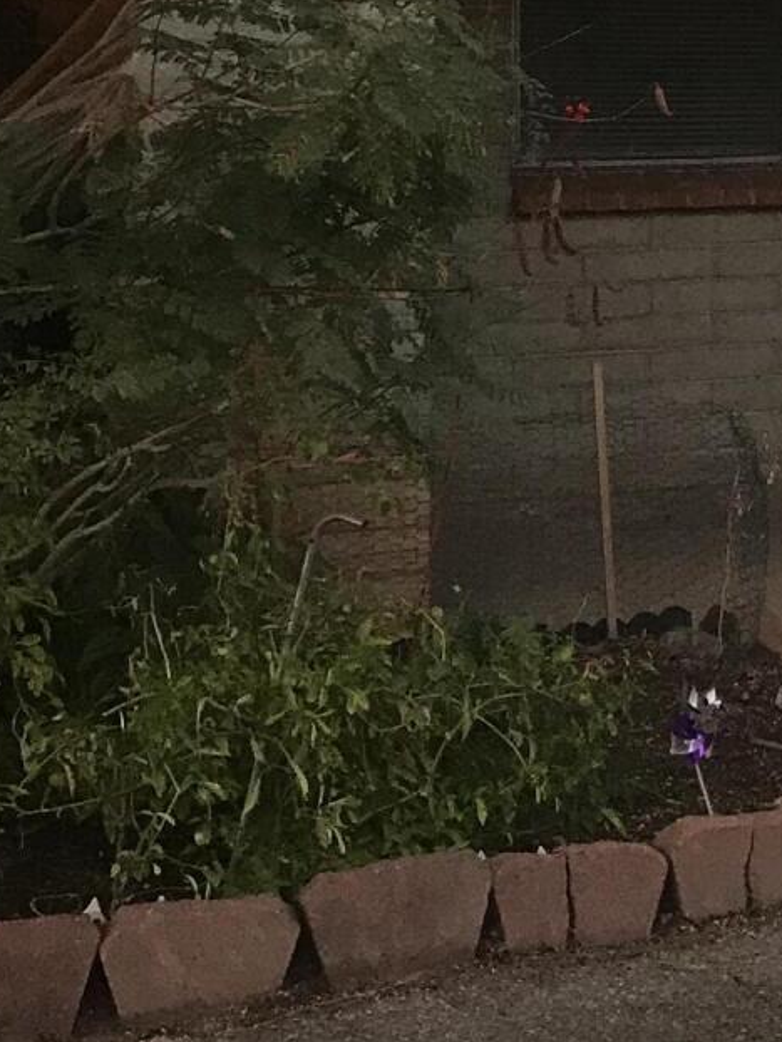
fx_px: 2709
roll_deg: -0.4
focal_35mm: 90
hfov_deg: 15.2
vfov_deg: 21.1
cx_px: 1179
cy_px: 28
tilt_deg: +0.8
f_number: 1.8
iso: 40
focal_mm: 3.99
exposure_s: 1/24
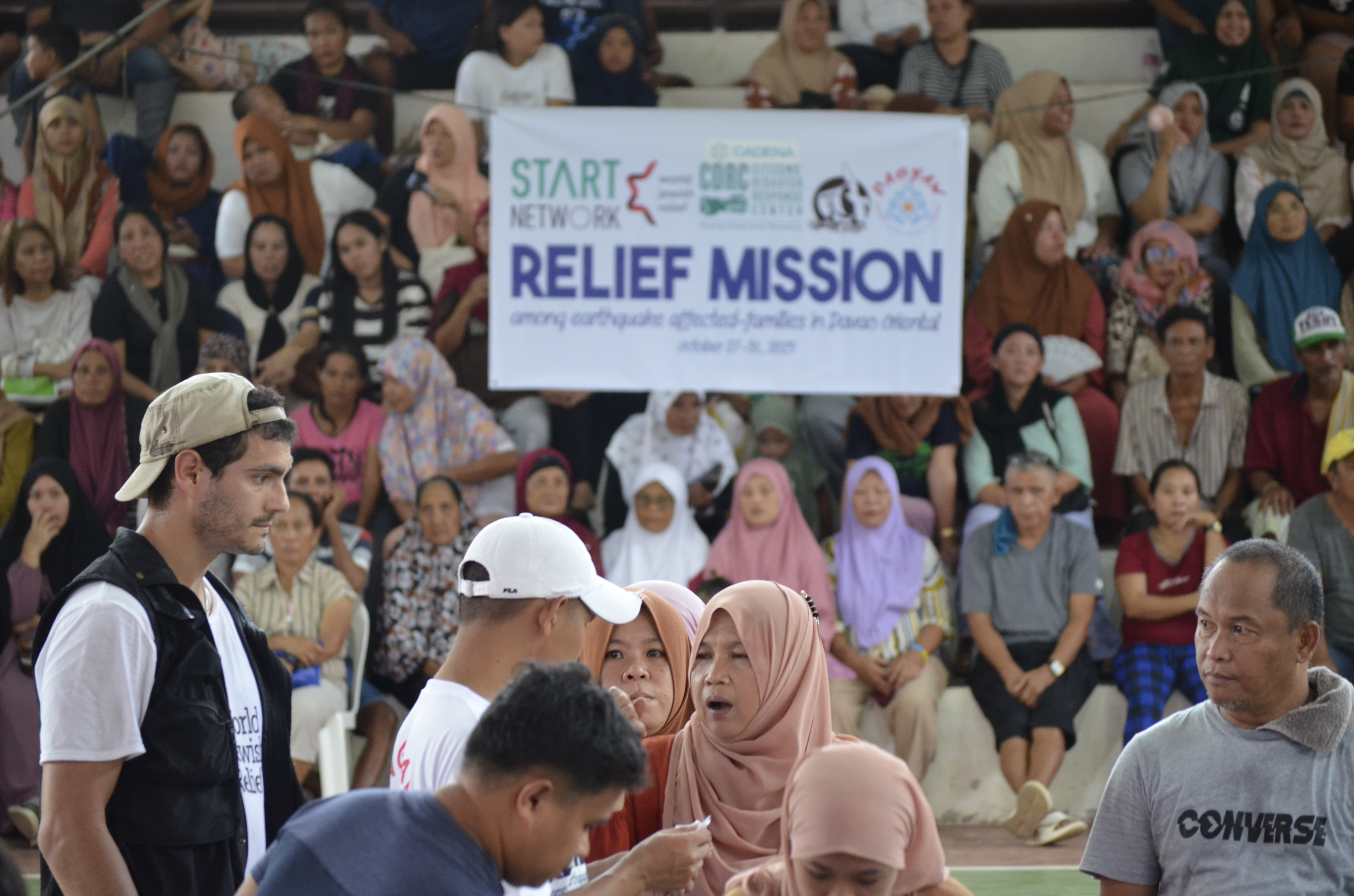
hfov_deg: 13.1
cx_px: 677
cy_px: 448
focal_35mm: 158
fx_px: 5911
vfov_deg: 8.7
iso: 1400
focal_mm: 105
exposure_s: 1/125
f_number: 4.5
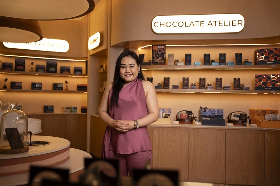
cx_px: 140
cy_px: 93
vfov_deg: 35.6
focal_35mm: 37
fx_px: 291
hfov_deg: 51.4
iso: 50
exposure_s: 1/80
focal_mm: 37.4
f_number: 2.8
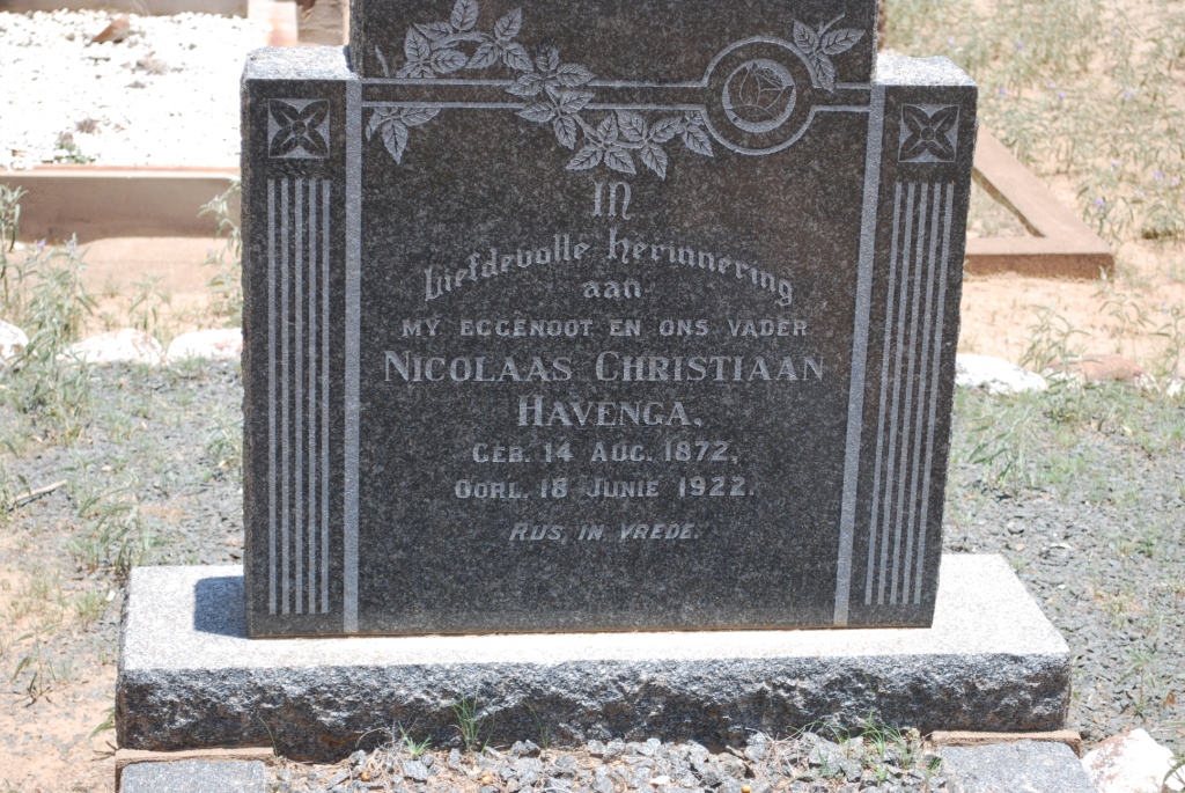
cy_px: 396
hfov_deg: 24.6
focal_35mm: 82
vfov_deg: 16.6
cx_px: 592
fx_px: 2718
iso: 100
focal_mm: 55
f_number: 6.3
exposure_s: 1/160
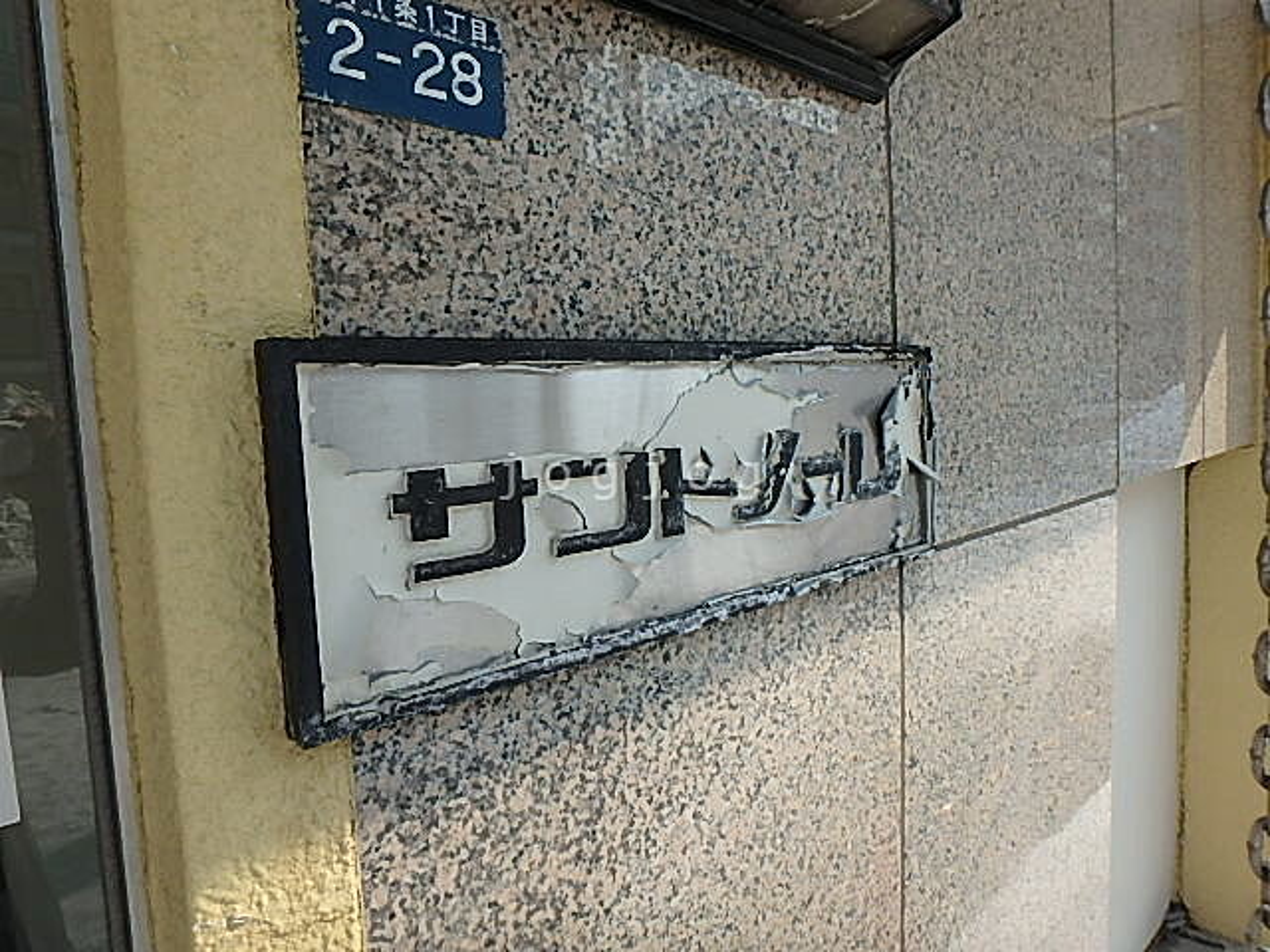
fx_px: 770
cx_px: 635
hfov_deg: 79.0
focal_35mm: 21
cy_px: 476
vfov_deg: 63.4
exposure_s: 1/800
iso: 125
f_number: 3.5
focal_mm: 3.7
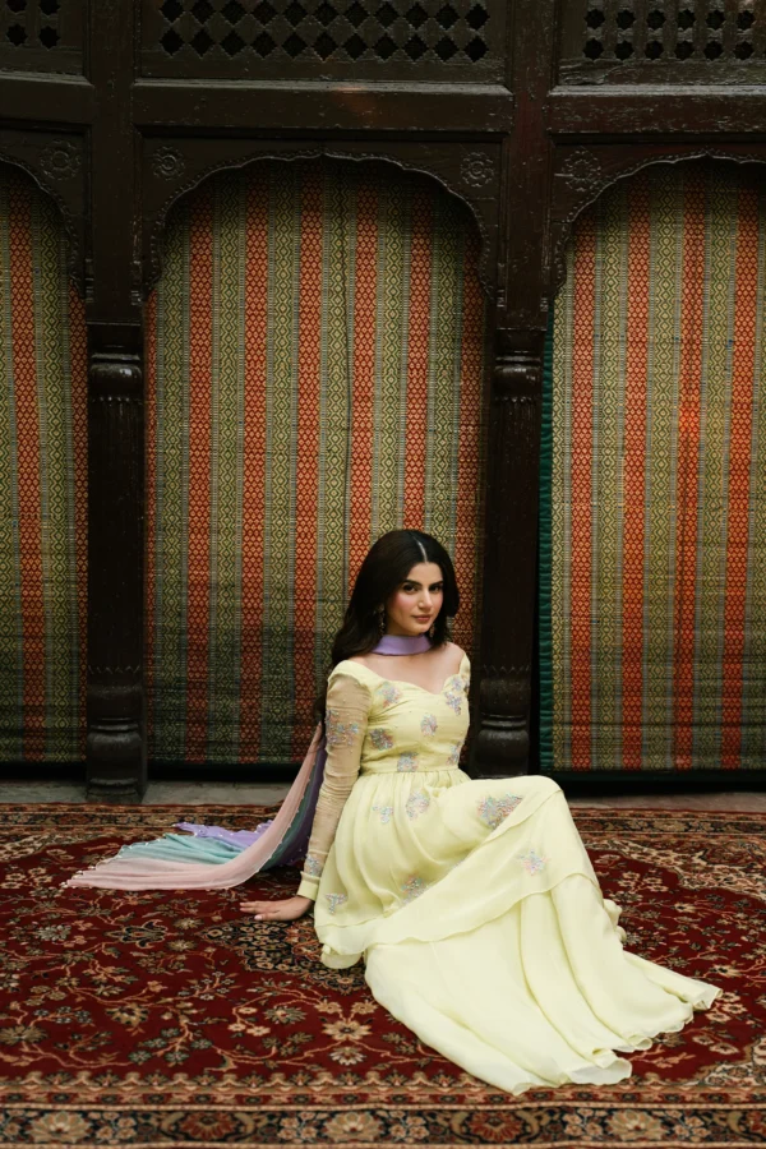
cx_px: 383
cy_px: 574
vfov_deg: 41.9
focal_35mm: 47
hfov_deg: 28.6
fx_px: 1500
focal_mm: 47
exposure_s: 1/400
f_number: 2.8
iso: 250
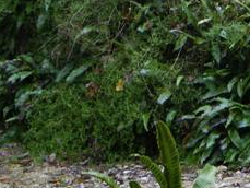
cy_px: -165
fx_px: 1084
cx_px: 371
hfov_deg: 12.5
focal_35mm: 150
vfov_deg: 9.4
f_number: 3
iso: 125
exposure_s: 1/80
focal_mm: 6.9
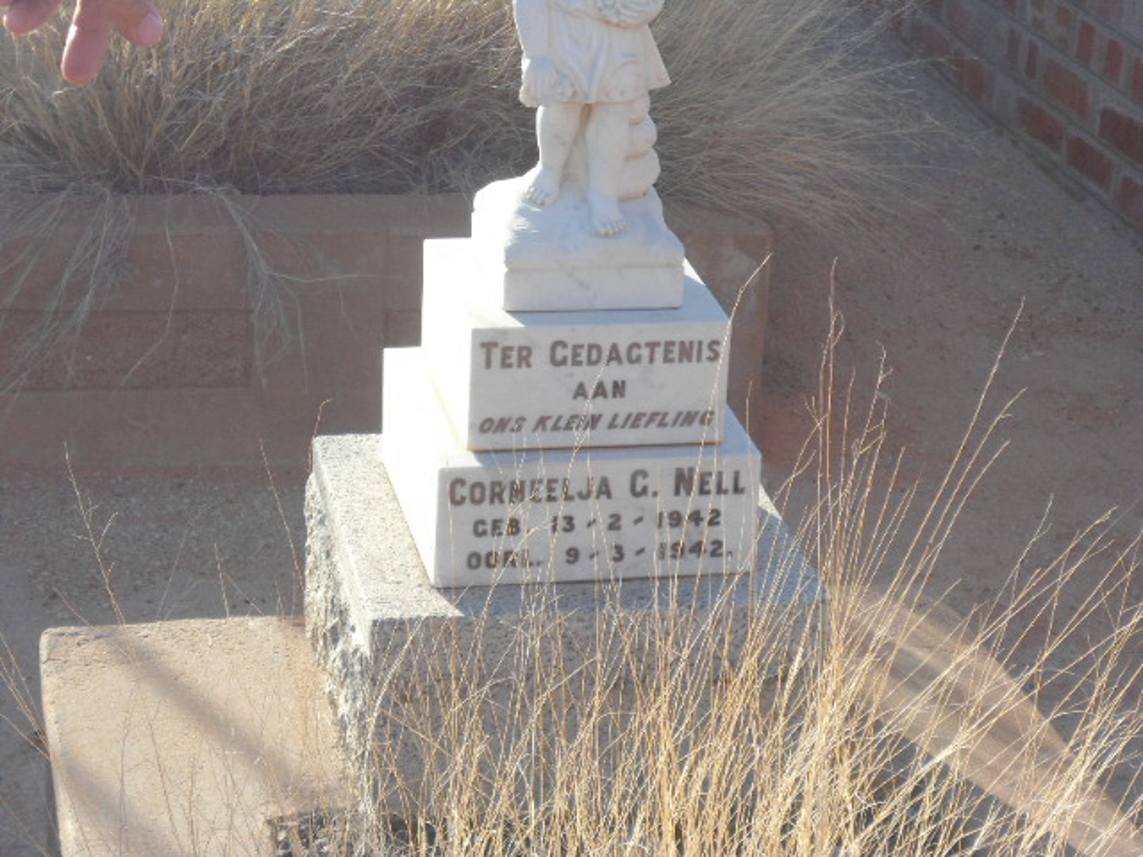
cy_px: 428
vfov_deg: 14.1
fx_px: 3467
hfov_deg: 18.7
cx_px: 572
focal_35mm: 105
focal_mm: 18.8
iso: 200
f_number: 5.9
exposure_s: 1/250
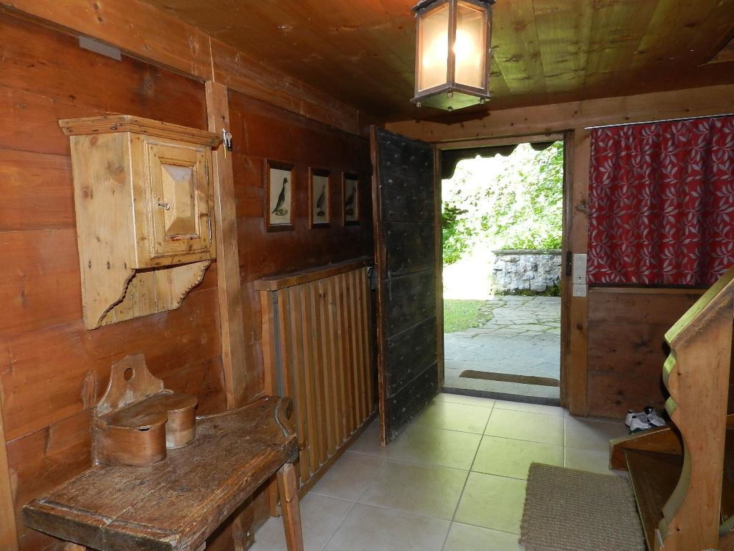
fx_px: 488
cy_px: 276
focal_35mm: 23
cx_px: 367
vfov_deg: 58.9
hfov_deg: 73.9
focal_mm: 4
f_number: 3.4
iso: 200
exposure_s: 1/30
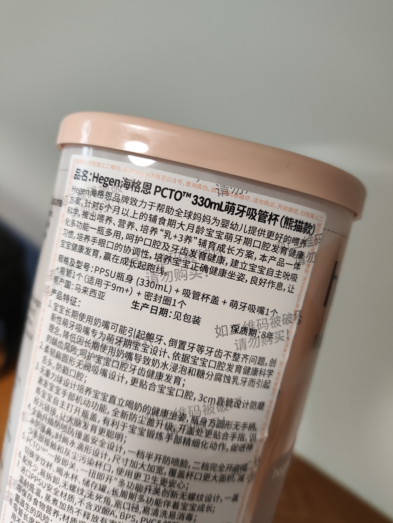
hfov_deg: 56.9
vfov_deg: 71.6
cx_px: 196
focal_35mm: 24
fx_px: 363
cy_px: 262
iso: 282
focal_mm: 4.68
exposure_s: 1/33.3
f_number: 1.8
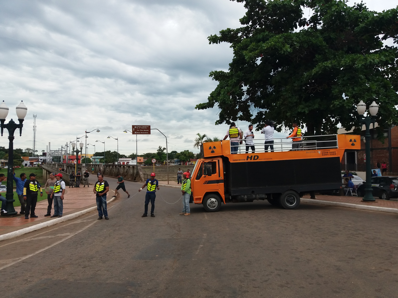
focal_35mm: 28
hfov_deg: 63.4
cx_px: 199
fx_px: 322
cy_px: 149
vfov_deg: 49.7
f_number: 1.9
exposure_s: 1/909
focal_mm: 3.7
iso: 64
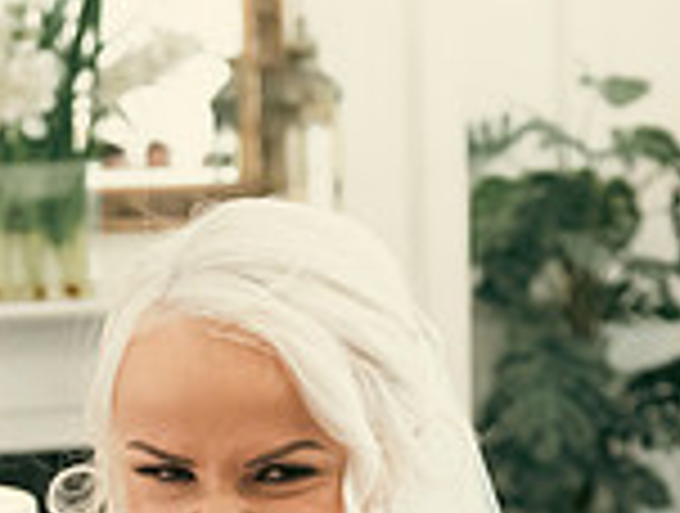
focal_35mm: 140
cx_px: 248
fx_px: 2757
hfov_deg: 14.0
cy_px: 749
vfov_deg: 10.3
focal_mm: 38
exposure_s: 1/160
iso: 1000
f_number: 3.5
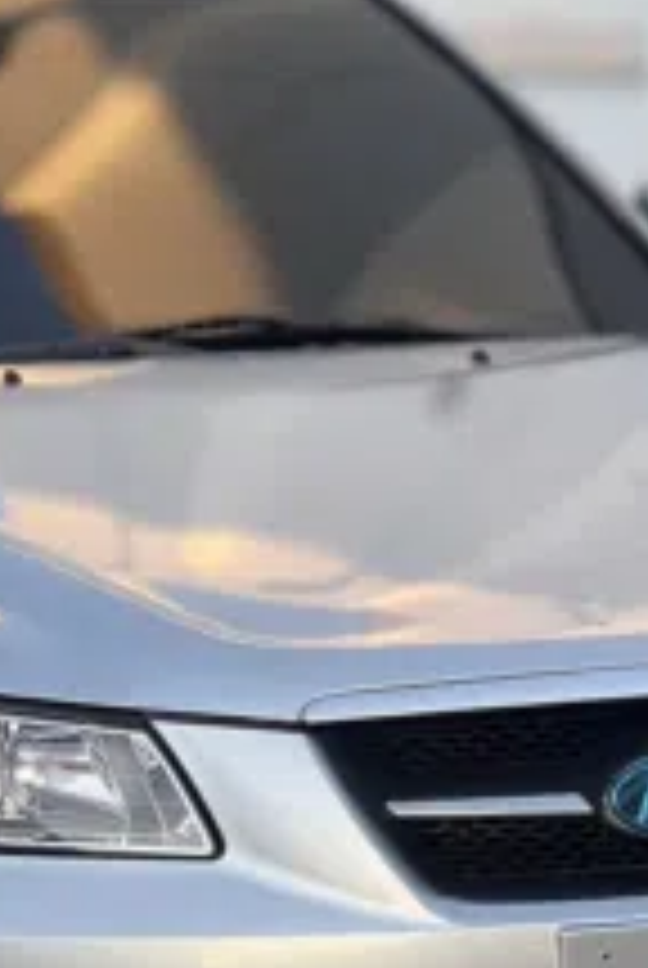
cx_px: 112
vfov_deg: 8.6
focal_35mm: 238
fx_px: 6405
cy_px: 450
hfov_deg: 5.8
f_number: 2.8
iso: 50
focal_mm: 9
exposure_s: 1/121
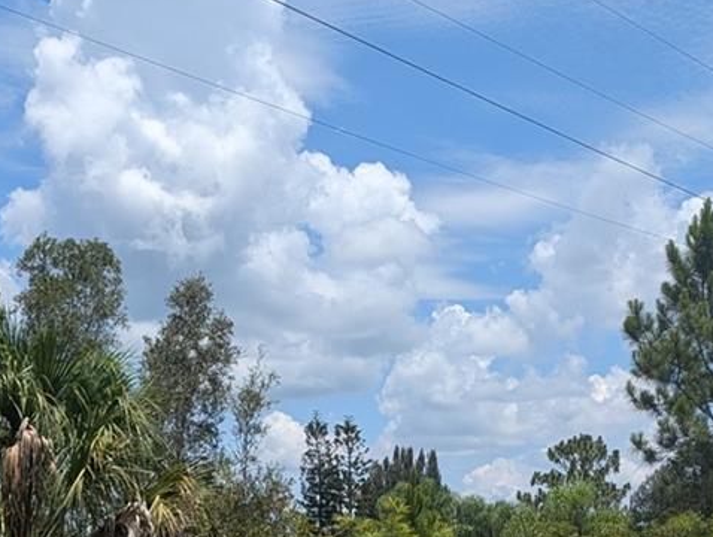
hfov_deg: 24.1
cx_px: 530
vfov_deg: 18.1
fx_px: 1650
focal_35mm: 80
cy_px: 519
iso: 21
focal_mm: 6.9
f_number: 1.68
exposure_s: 1/1393
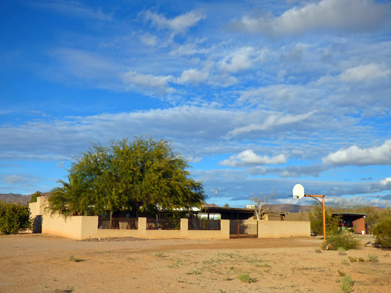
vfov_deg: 36.8
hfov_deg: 47.9
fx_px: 441
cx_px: 196
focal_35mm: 39
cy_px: 146
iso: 100
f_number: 3.6
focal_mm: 7.07
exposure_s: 1/1600
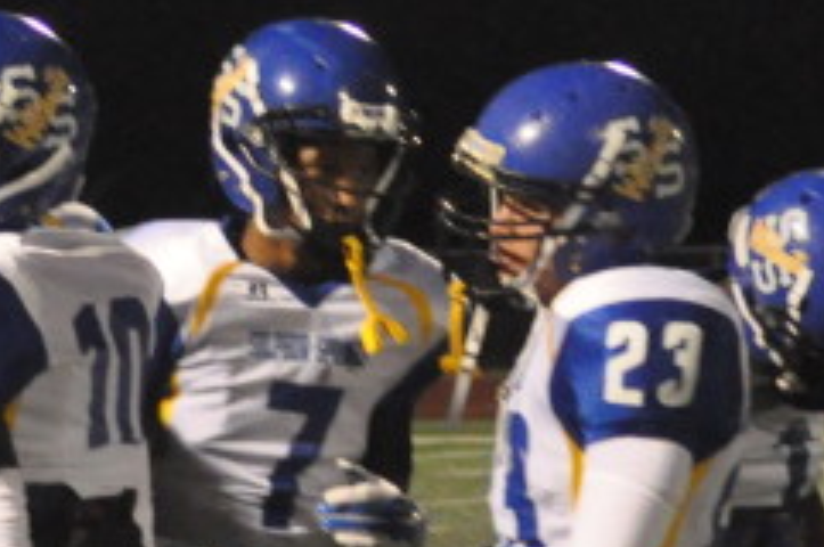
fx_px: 7819
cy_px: 144
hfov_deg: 5.9
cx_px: -554
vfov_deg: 4.0
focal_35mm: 342
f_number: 4
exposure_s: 1/400
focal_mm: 55
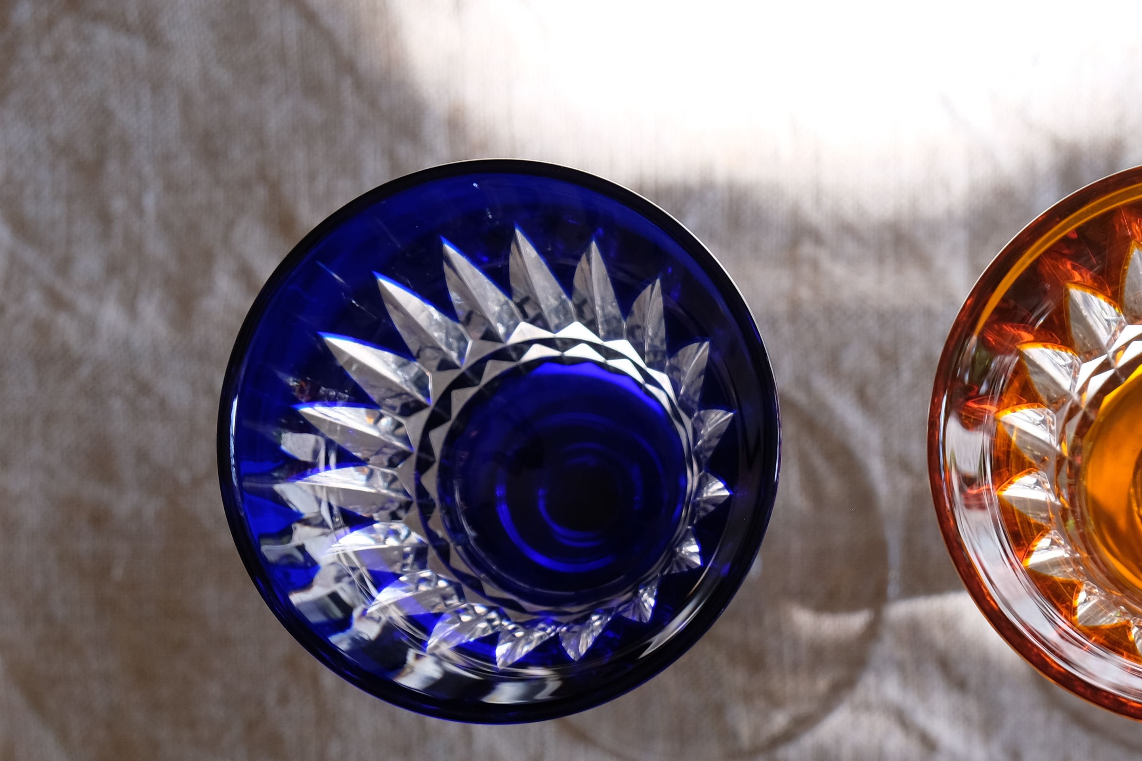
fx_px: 3236
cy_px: 784
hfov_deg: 19.6
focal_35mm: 102
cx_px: 1079
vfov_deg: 13.2
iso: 400
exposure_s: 1/125
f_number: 5
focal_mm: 32.9
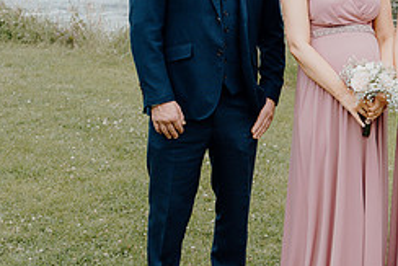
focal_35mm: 95
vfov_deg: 14.4
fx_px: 1051
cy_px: 81
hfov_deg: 20.6
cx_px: 413
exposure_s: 1/200
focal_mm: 40
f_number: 5
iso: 125
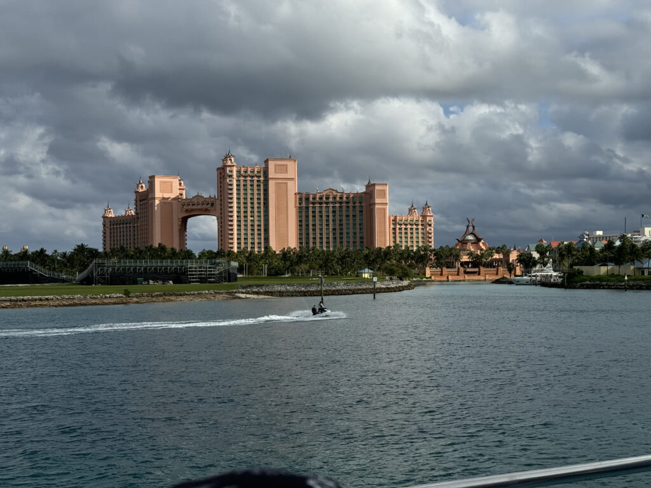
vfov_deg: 30.3
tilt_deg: +1.5
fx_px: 903
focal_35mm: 48
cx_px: 326
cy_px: 244
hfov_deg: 39.7
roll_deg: +1.2
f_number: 1.78
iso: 80
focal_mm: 6.86
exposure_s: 1/7937
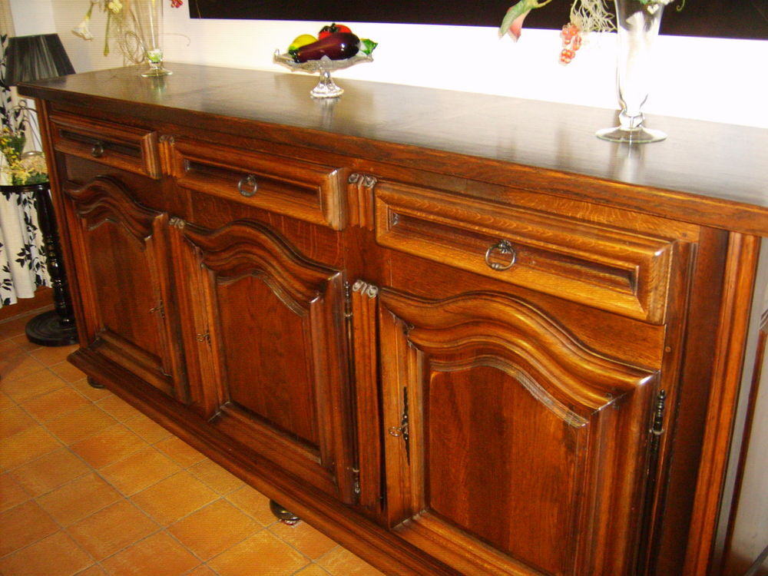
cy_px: 288
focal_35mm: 35
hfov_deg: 52.6
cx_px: 384
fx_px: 777
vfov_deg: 40.7
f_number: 2.8
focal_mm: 5.8
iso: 213
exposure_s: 1/45
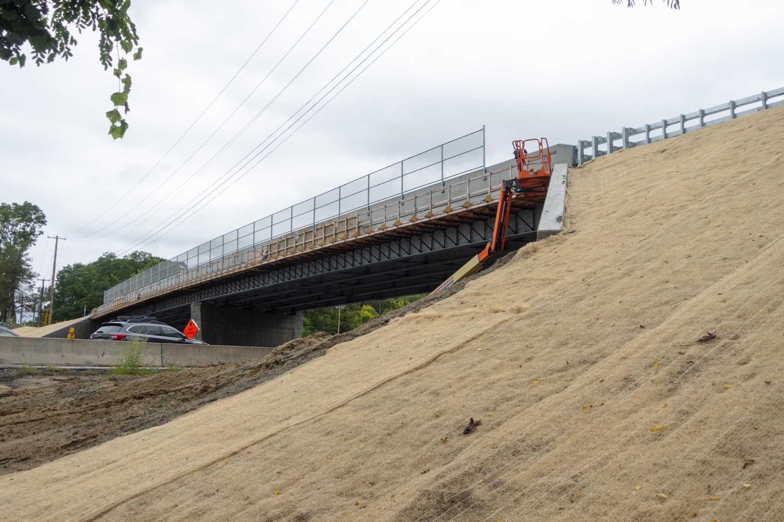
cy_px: 261
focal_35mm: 35
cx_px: 392
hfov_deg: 54.4
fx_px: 762
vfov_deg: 37.8
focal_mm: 12.81
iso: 400
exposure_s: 1/2000
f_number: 2.8
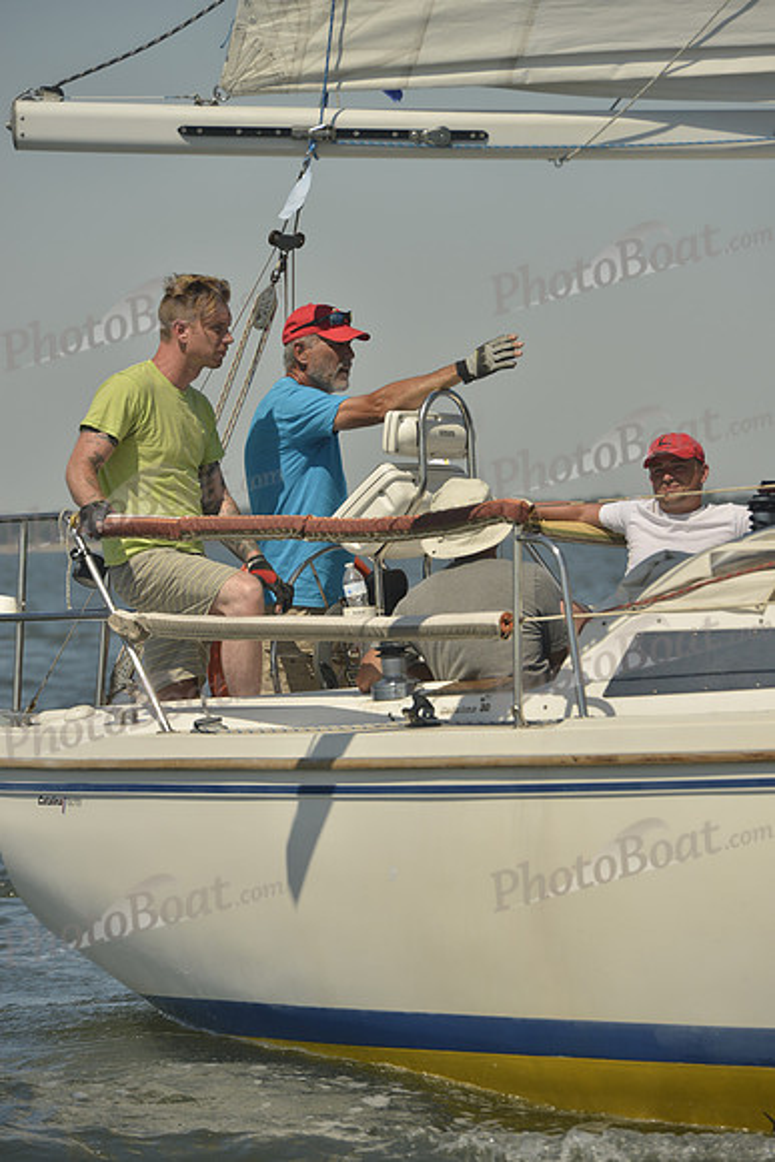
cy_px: 581
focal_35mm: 200
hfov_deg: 6.9
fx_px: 6454
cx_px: 388
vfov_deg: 10.3
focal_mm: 200
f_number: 8
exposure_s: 1/800
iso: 200
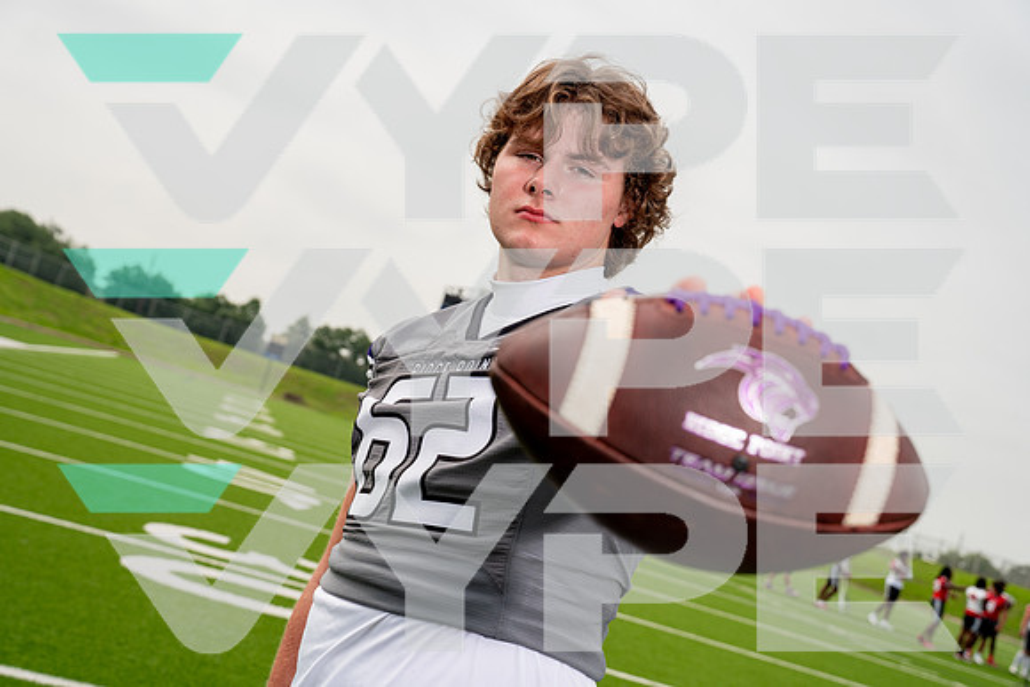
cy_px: 344
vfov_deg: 27.5
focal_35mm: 49
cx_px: 515
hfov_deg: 40.3
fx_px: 1402
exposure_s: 1/800
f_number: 5.6
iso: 125
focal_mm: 49
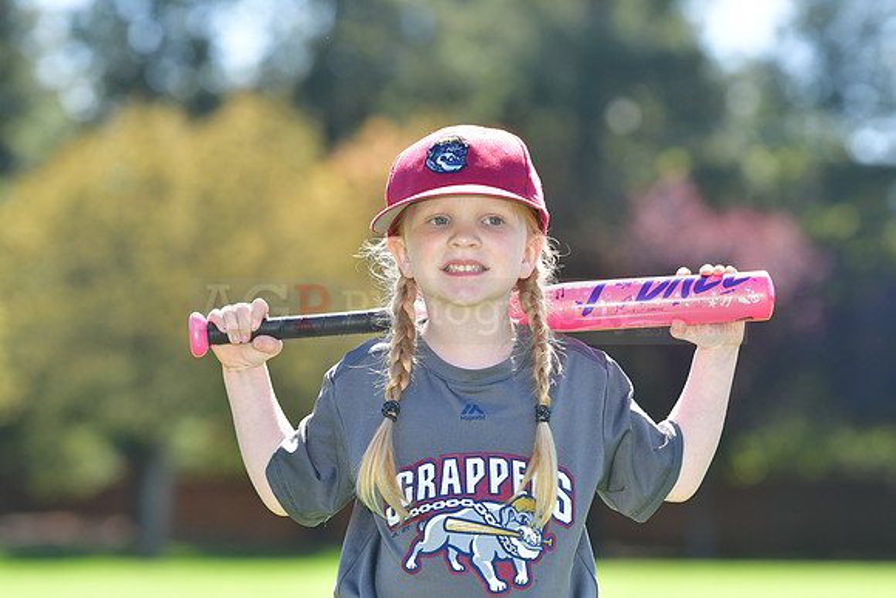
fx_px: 5041
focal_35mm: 202
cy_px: 299
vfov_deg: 6.8
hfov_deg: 10.2
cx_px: 448
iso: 400
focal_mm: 135
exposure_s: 1/1250
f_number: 4.5
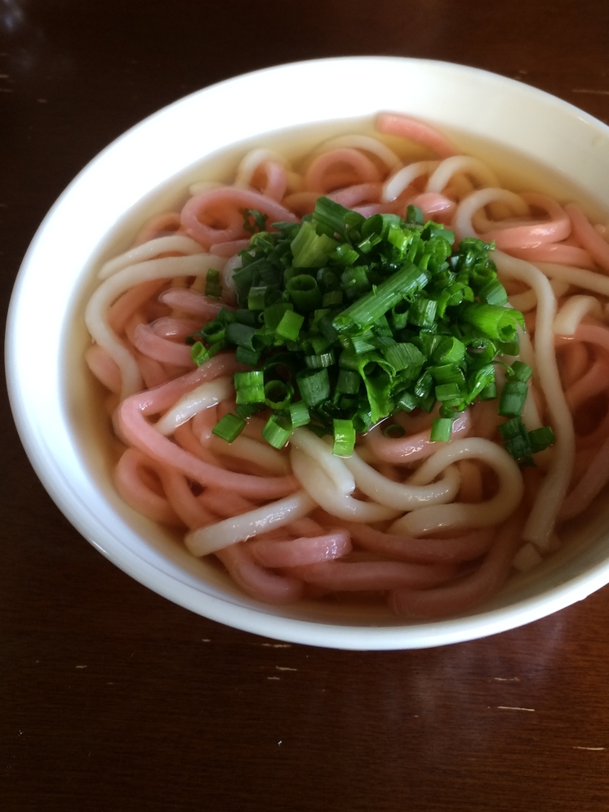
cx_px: 349
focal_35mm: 35
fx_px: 821
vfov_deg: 52.6
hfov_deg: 40.6
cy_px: 381
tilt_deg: -58.5
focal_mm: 4.15
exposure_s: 1/30
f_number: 2.2
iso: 64
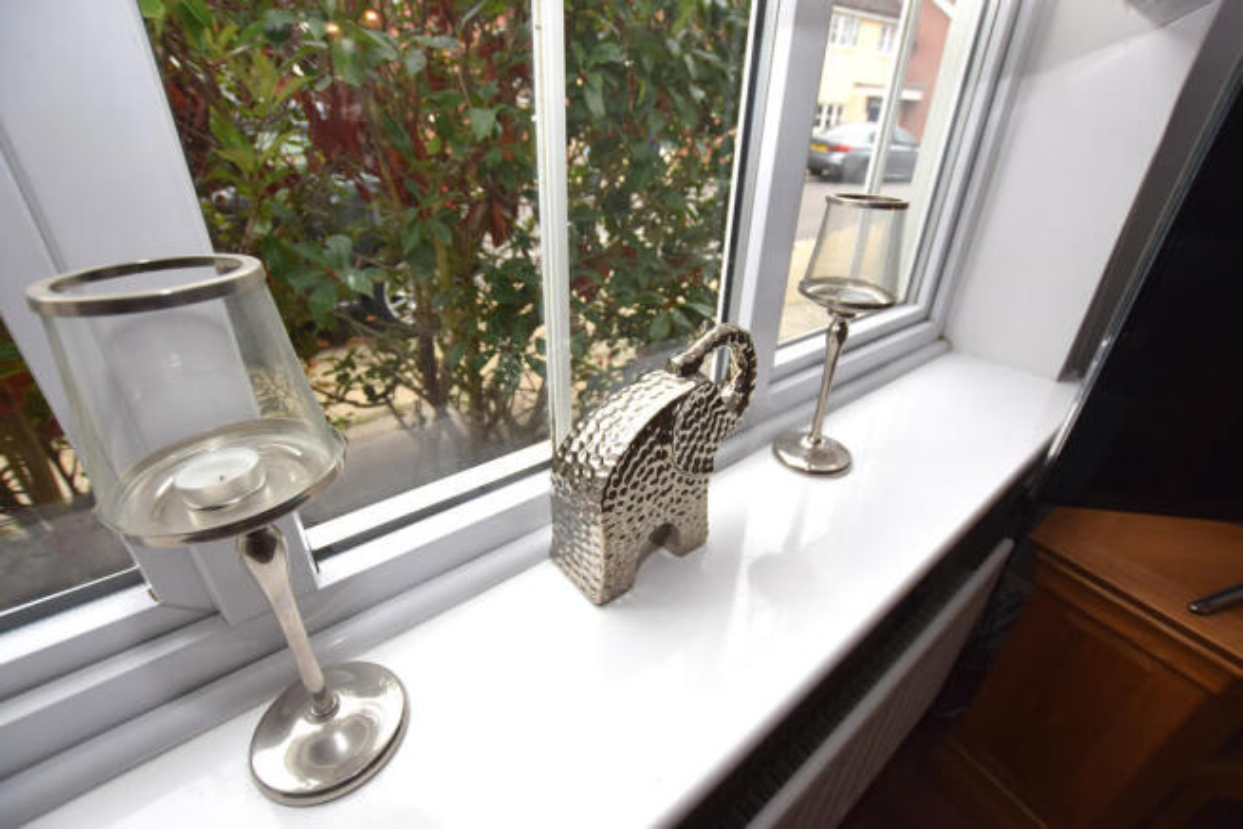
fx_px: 518
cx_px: 622
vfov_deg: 77.4
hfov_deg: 100.4
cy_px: 414
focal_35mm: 15
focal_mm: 10
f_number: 4.5
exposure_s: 1/80
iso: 400
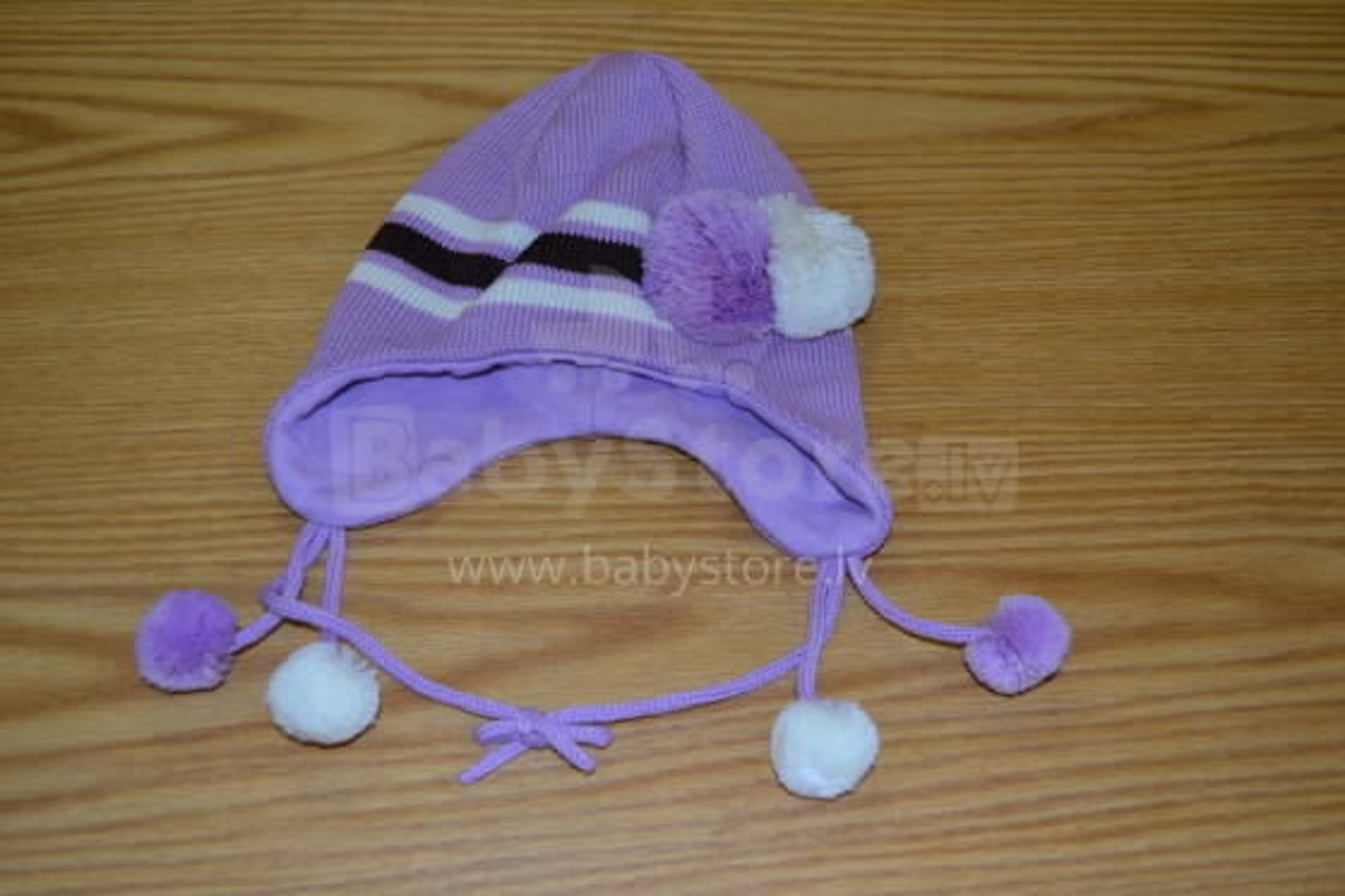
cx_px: 672
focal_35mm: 36
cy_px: 448
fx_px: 1345
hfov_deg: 53.1
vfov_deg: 36.9
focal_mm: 24
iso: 320
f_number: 4
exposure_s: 1/60
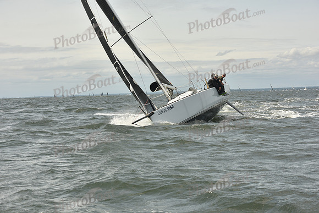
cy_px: 106
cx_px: 160
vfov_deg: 19.5
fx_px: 620
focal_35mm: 70
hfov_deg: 28.8
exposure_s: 1/800
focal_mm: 70
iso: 250
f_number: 10
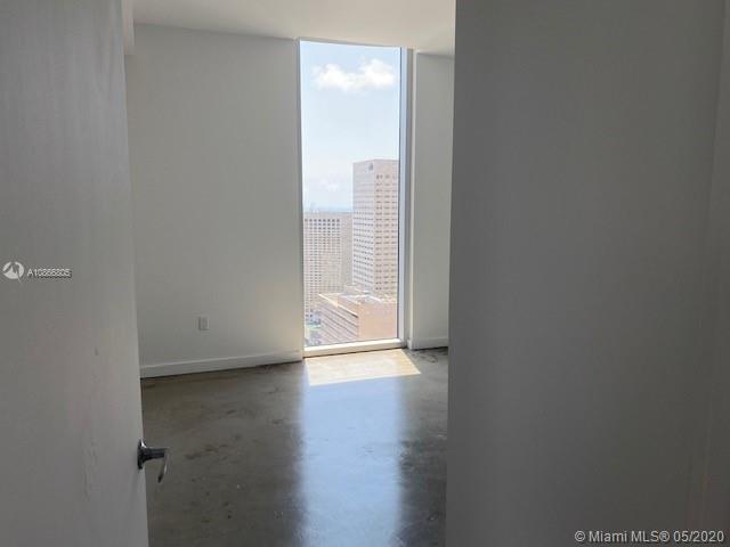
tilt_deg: -6.5
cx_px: 365
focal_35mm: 26
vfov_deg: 53.1
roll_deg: -0.3
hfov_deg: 67.3
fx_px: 548
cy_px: 274
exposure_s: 1/282
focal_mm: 4.25
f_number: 1.8
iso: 32
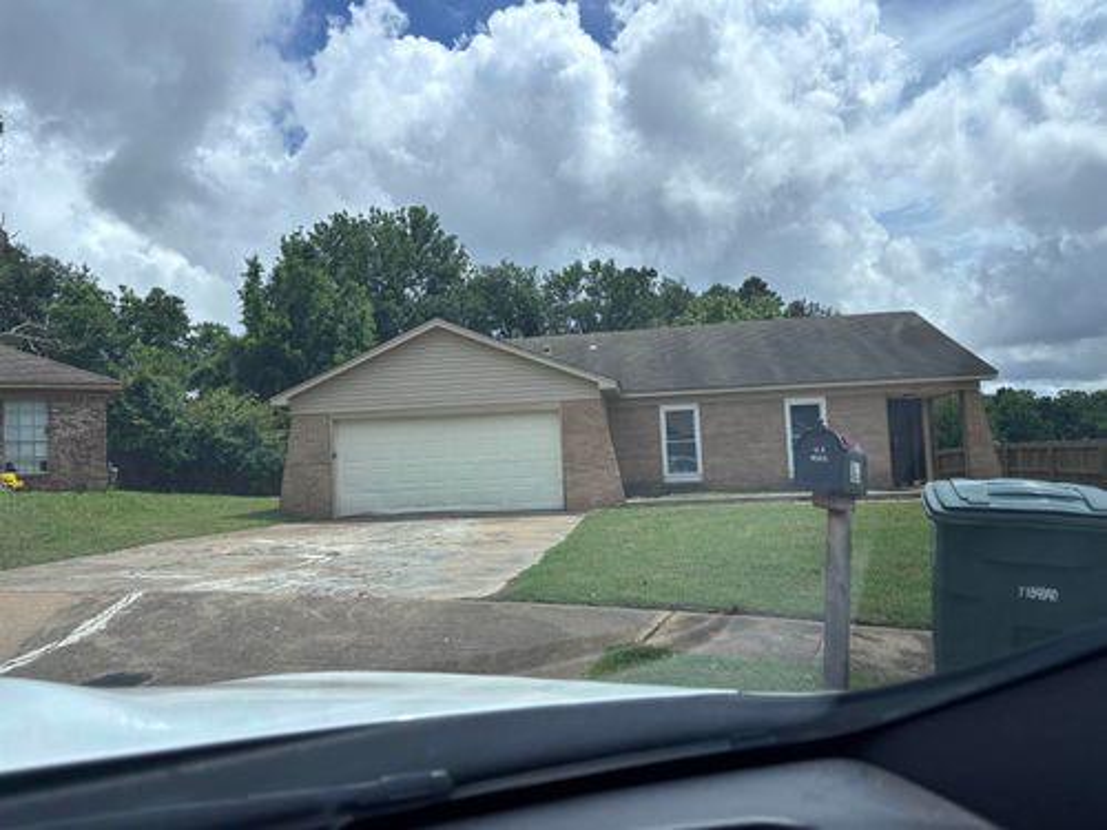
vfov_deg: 53.1
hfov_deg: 67.3
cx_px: 554
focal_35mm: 26
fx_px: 831
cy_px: 415
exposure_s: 1/5618
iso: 50
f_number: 1.6
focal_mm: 5.96
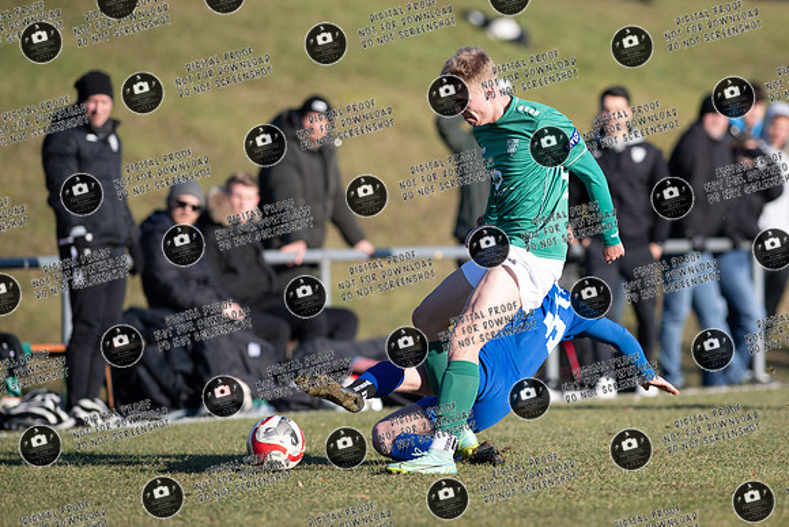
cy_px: 231
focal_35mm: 412
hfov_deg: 5.0
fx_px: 9026
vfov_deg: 3.3
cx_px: 519
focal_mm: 300
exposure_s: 1/1600
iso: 140
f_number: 3.2
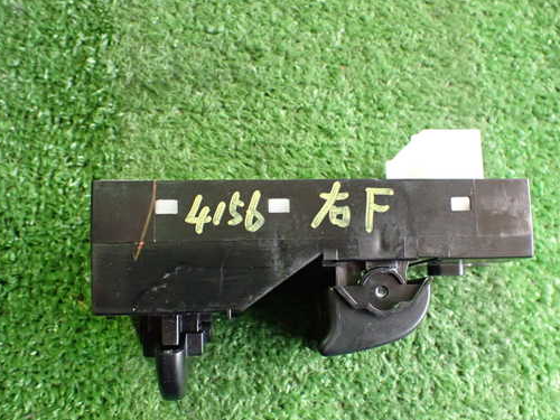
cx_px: 305
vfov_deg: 39.6
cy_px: 223
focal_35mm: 36
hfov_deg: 51.3
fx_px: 582
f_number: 2.3
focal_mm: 5.4
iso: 800
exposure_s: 1/60
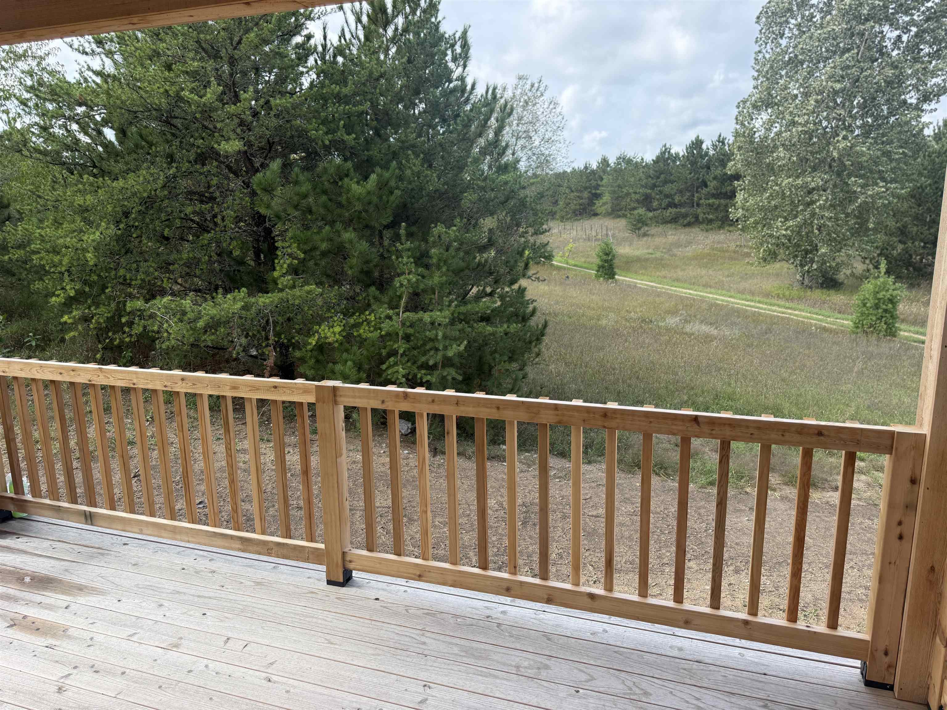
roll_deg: +0.3
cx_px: 474
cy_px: 355
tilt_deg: -10.5
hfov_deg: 71.6
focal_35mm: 24
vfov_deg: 56.8
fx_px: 657
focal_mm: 6.76
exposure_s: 1/1618
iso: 100
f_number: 1.78
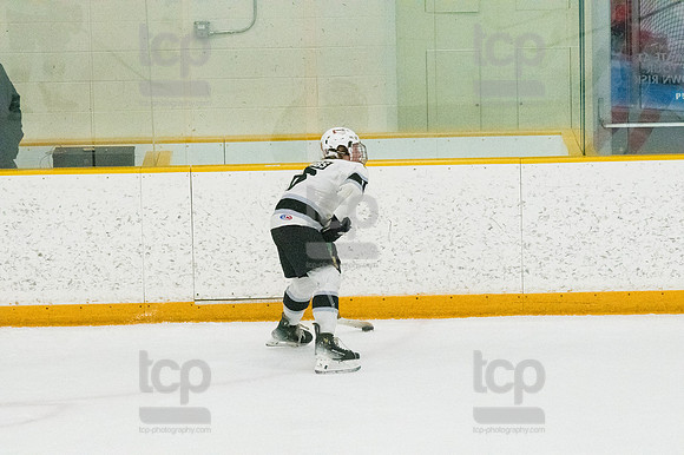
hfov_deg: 7.2
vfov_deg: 4.8
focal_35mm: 285
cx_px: 342
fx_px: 5412
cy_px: 228
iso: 8000
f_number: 5
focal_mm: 190
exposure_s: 1/1600
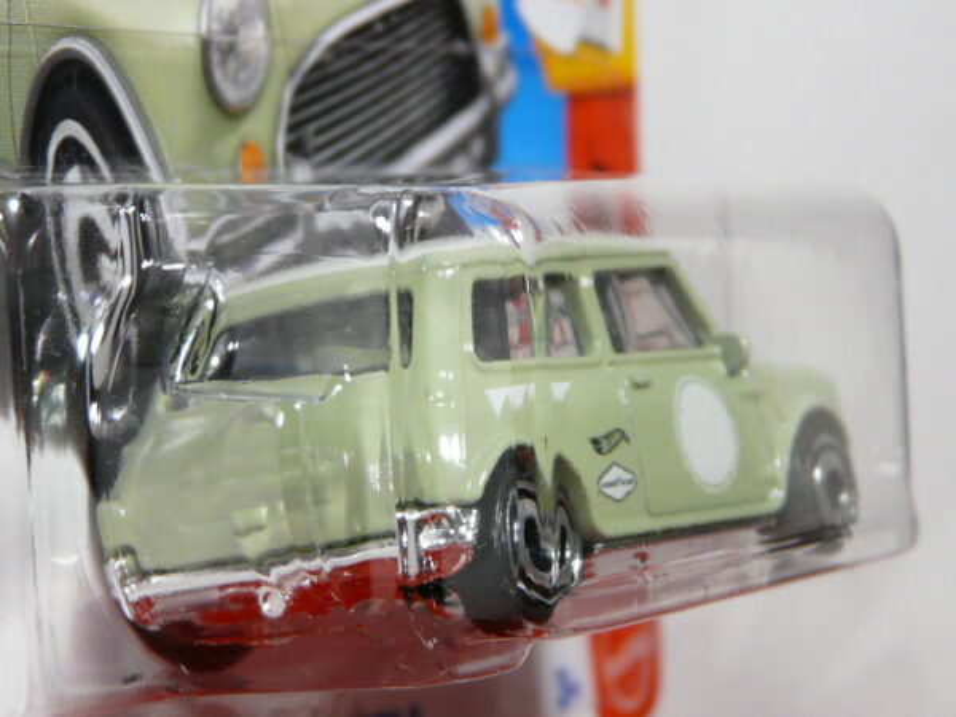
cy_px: 358
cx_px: 478
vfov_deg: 11.2
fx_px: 3645
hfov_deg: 14.9
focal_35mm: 132
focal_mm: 13.6
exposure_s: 1/50
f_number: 3.6
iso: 125
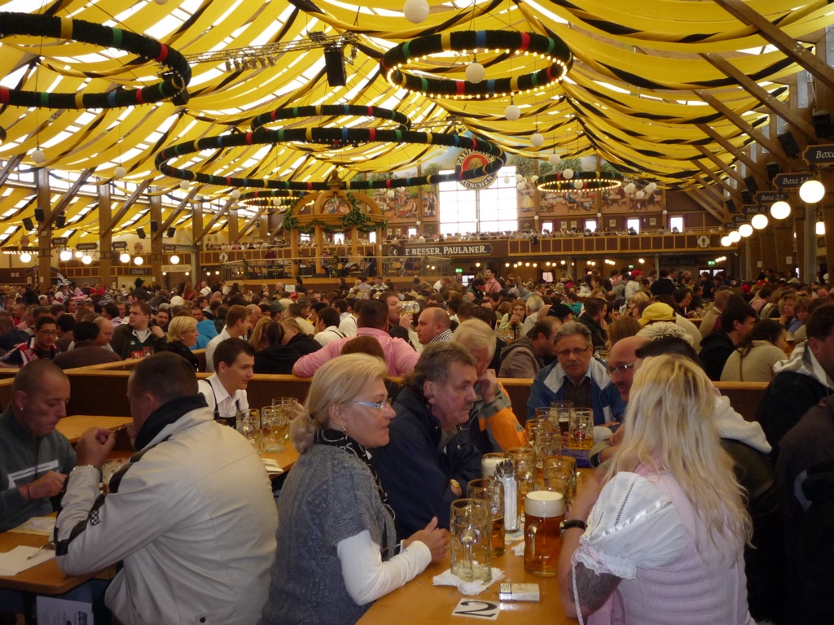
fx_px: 771
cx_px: 417
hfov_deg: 56.8
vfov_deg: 44.2
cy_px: 312
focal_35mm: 32
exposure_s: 1/30
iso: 200
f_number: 3.3
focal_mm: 5.2
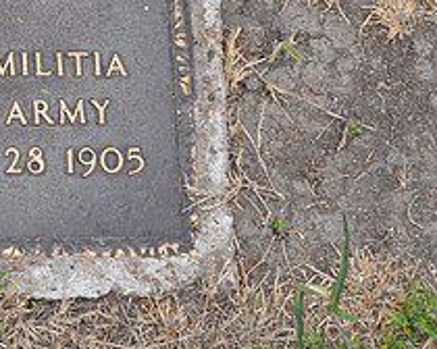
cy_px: 36
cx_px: -162
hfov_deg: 14.7
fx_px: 1604
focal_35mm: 124
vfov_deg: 12.4
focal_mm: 32
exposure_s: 1/250
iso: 200
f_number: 8
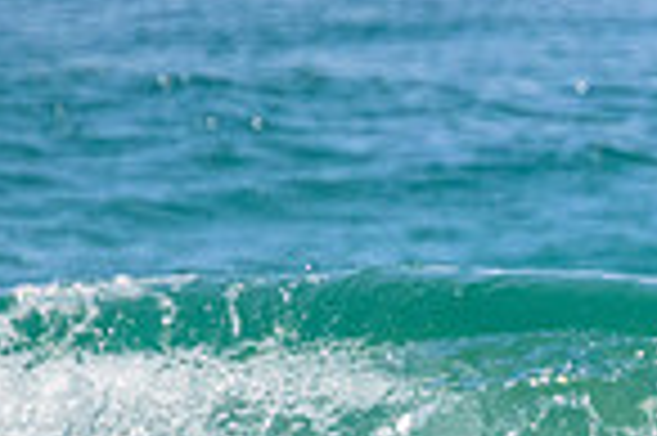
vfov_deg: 0.4
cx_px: 1188
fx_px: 58115
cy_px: 650
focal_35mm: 3188
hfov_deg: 0.6
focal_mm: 800
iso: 2500
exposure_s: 1/2000
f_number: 11
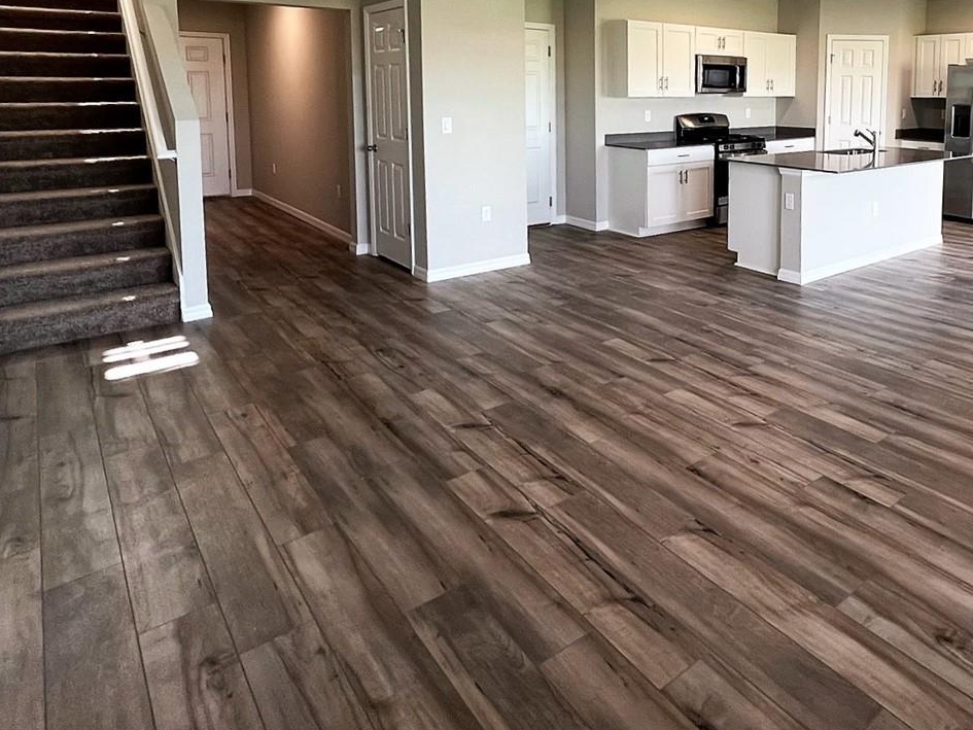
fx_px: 618
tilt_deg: -4.6
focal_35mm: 22
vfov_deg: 56.8
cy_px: 151
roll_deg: +2.2
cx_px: 701
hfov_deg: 72.3
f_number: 1.8
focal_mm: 1.57
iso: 200
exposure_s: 1/120
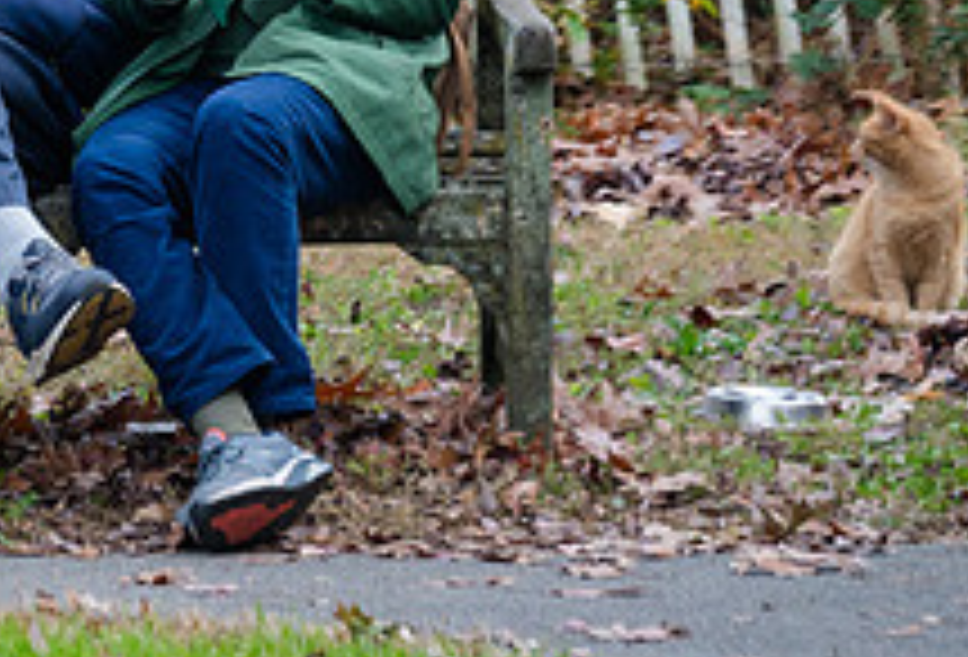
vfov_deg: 3.9
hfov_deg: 5.7
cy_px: -99
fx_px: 9600
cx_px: -460
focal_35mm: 355
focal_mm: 101
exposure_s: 1/320
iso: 1000
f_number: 5.6
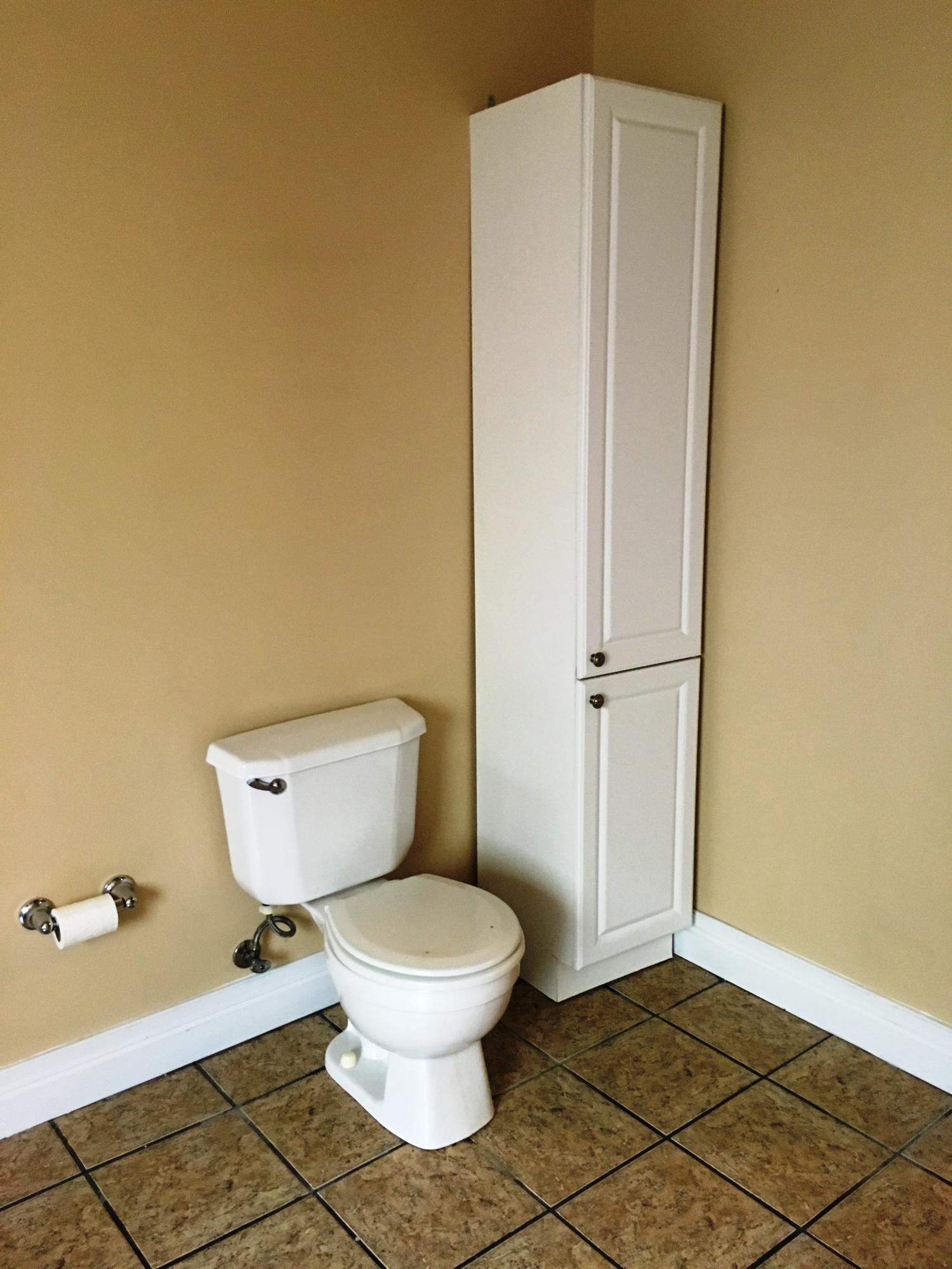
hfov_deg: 48.2
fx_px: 1063
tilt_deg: -11.0
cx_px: 476
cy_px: 634
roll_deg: +0.8
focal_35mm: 29
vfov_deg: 61.7
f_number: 2.2
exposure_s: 1/24
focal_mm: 4.15
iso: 200
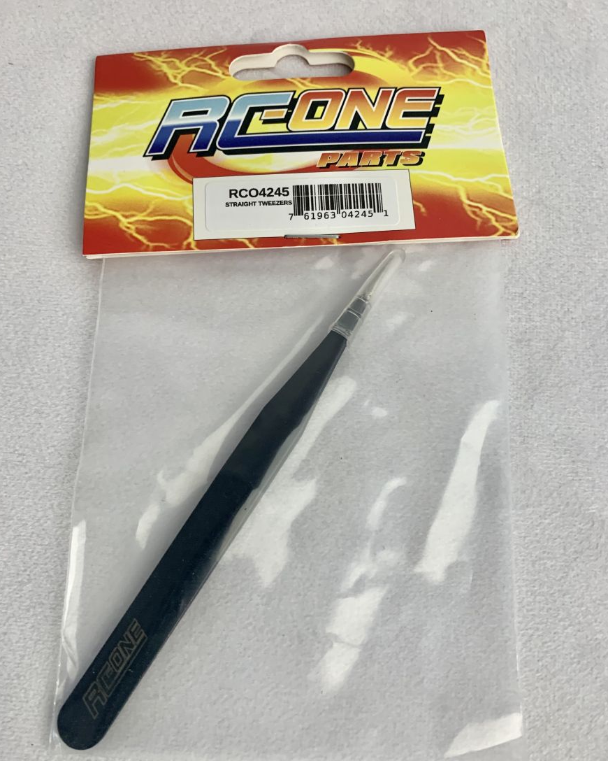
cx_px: 300
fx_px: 630
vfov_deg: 62.2
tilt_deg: -74.8
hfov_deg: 51.5
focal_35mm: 28
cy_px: 397
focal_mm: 4.25
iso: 80
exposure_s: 1/120
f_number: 1.8
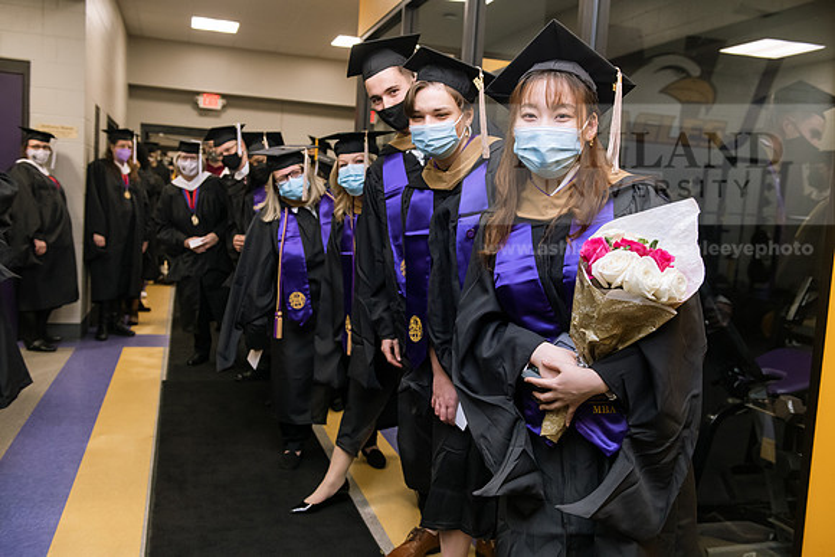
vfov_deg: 38.9
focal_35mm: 34
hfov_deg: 55.8
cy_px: 278
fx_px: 789
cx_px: 418
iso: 1600
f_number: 4.5
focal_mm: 34
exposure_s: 1/160
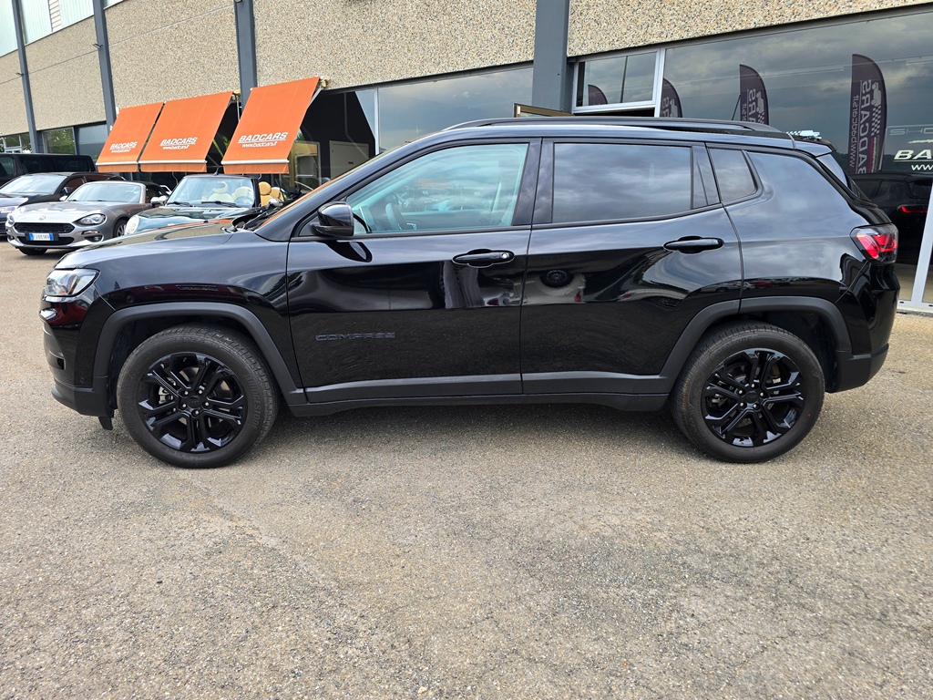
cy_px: 350
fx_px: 620
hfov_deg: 73.9
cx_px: 466
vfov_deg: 58.9
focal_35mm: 23
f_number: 1.7
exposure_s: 1/180
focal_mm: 6.3
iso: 40
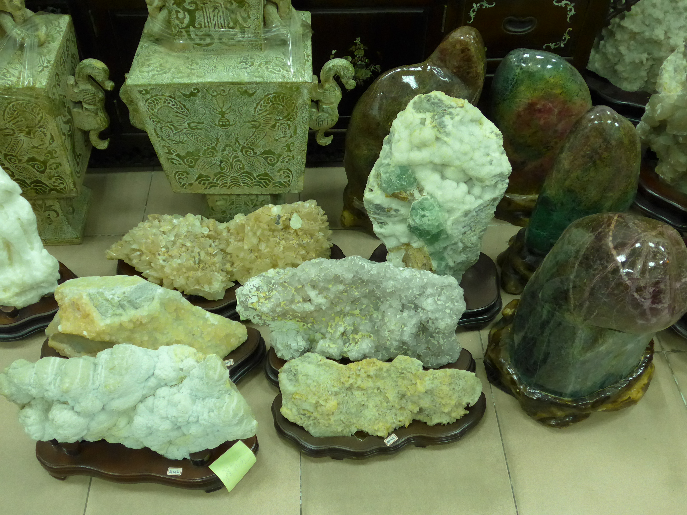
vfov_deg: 40.7
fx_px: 695
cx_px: 344
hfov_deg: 52.6
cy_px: 258
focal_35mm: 35
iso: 800
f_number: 2.4
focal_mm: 7.5
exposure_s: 1/80
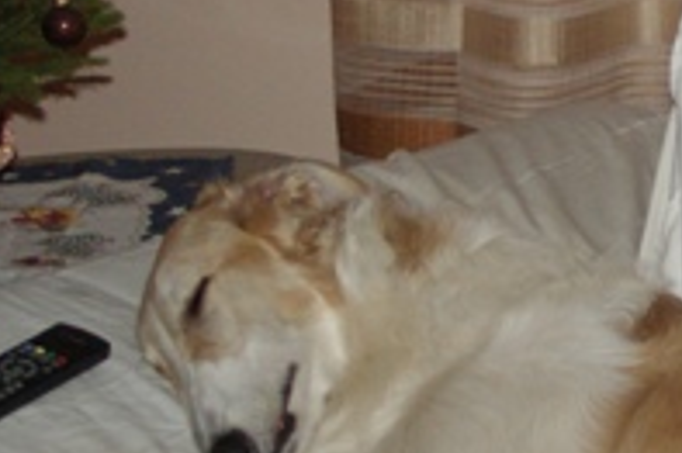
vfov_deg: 9.3
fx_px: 2764
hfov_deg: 13.3
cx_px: 990
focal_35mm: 146
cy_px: 391
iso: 400
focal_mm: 30
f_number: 4.5
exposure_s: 1/60
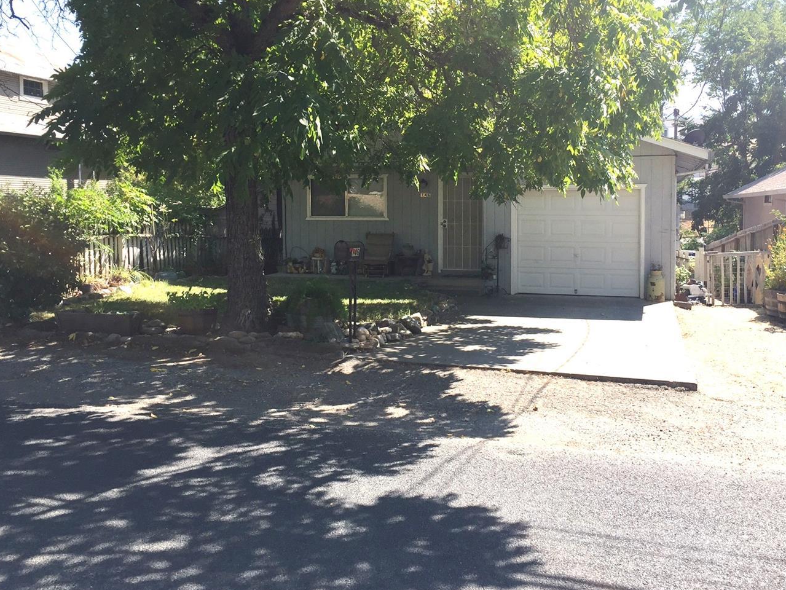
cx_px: 447
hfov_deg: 53.8
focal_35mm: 34
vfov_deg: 41.8
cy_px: 275
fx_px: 772
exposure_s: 1/942
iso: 32
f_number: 2.2
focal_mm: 4.15
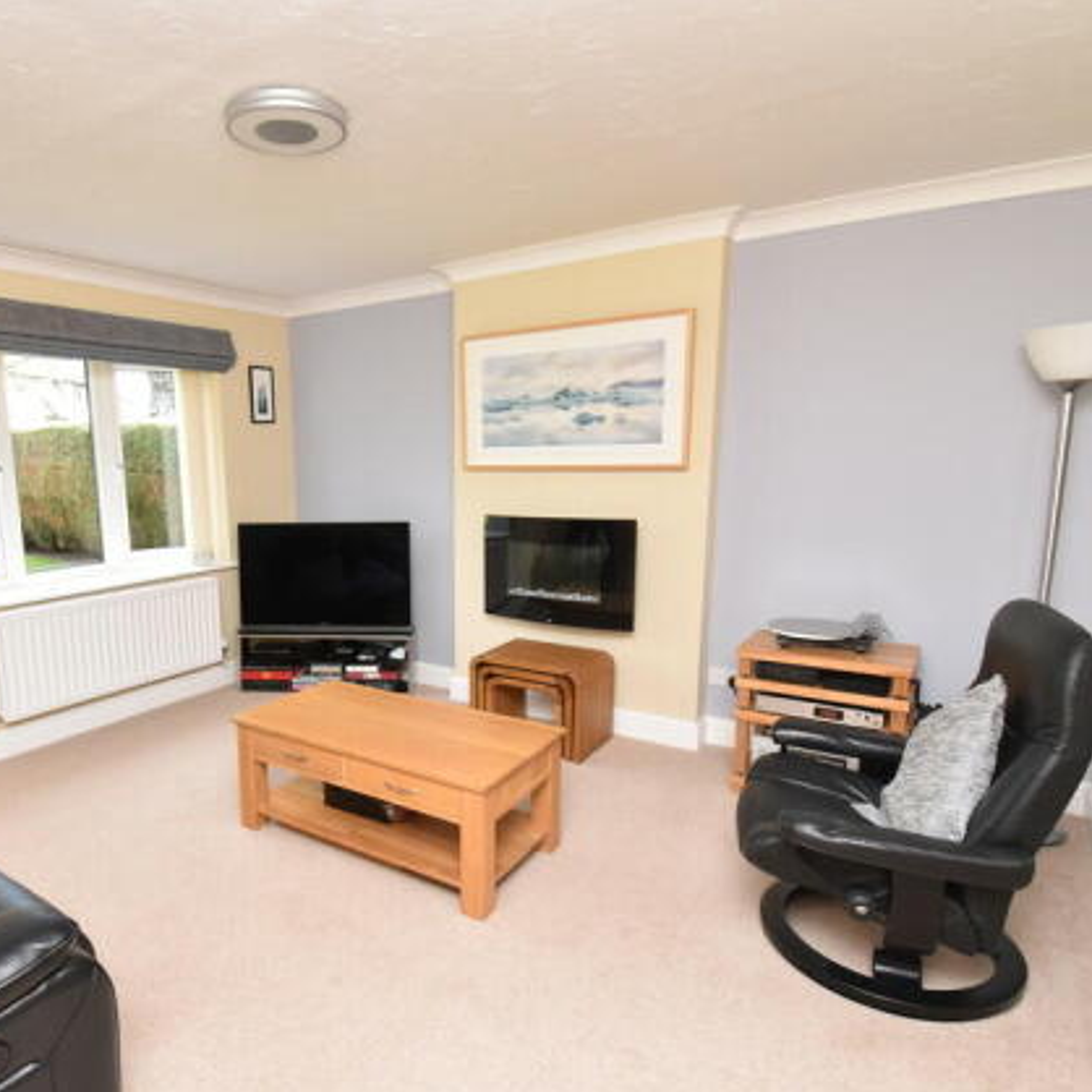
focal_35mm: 20
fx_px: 714
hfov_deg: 72.5
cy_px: 545
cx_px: 362
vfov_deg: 74.8
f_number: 8
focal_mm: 10
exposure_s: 1/60
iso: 800
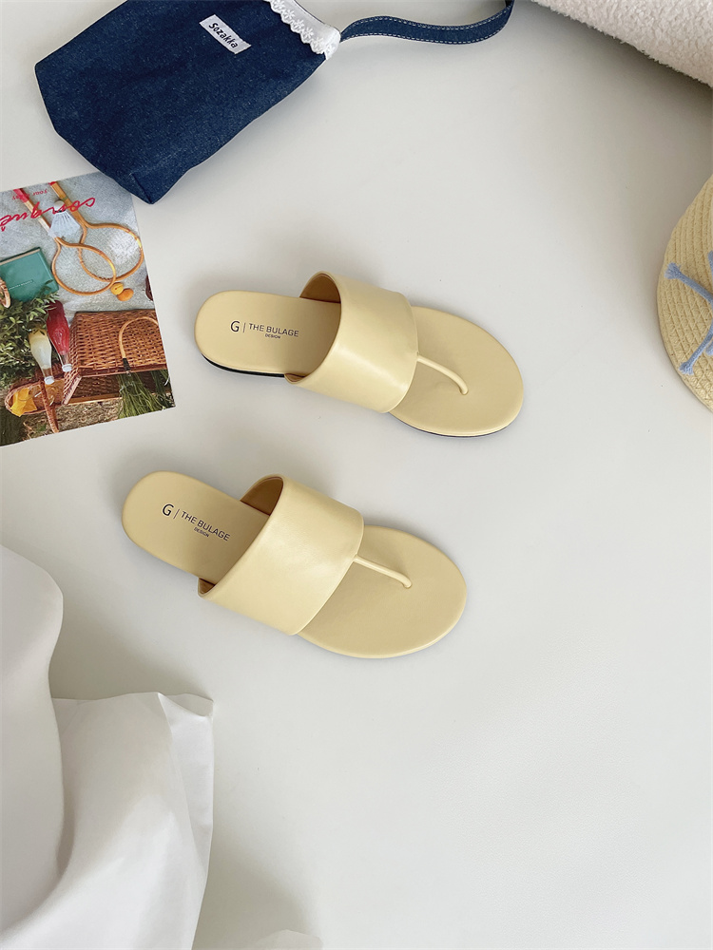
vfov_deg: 67.3
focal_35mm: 26
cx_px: 356
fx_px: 714
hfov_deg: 53.1
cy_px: 475
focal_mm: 4.2
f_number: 1.6
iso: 100
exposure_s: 1/121
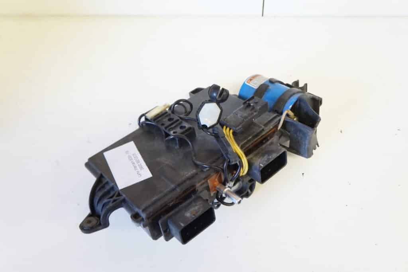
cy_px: 136
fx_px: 374
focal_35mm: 33
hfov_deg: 57.2
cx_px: 204
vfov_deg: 40.0
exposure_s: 1/30
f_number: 5
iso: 3200
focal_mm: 22
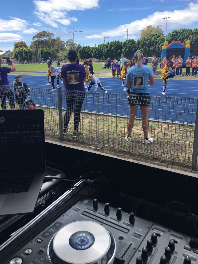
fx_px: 229
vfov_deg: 60.0
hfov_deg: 46.8
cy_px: 128
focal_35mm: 30
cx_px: 98
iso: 25
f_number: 2.2
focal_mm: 4.15
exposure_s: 1/1068
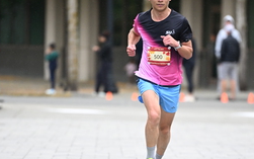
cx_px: 160
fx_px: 3088
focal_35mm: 446
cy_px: 151
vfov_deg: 2.9
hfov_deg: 4.7
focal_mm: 200
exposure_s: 1/1600
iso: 1250
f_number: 2.8
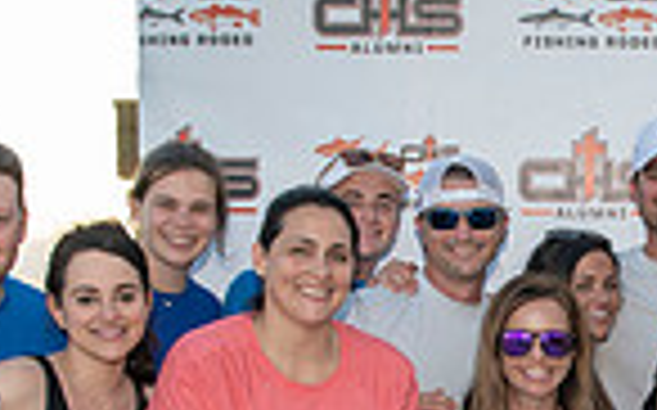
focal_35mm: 113
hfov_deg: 18.0
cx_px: 657
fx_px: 2022
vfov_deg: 11.3
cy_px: 536
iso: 200
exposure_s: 1/160
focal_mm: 28
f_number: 4.5
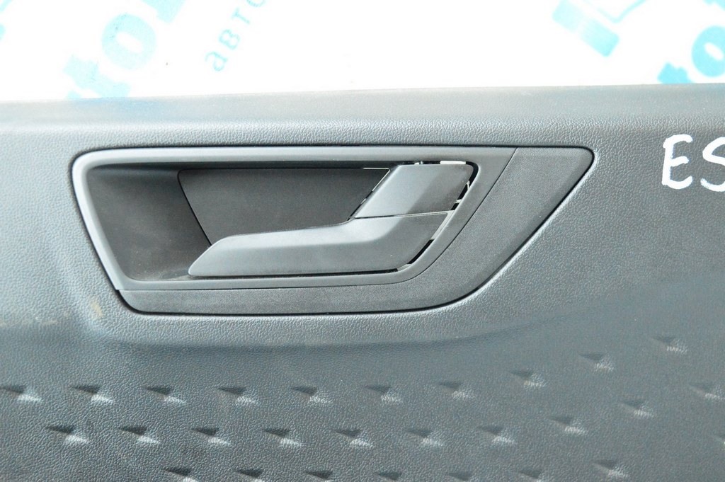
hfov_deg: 38.9
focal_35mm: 51
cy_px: 241
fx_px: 1026
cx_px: 362
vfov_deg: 26.4
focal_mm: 34
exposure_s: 1/50
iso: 6400
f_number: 6.3
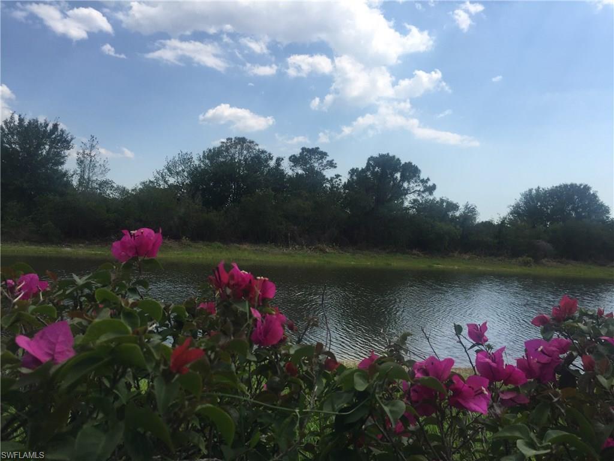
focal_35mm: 29
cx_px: 307
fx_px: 514
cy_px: 230
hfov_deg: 61.7
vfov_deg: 48.2
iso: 32
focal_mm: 4.15
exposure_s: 1/2083
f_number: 2.2
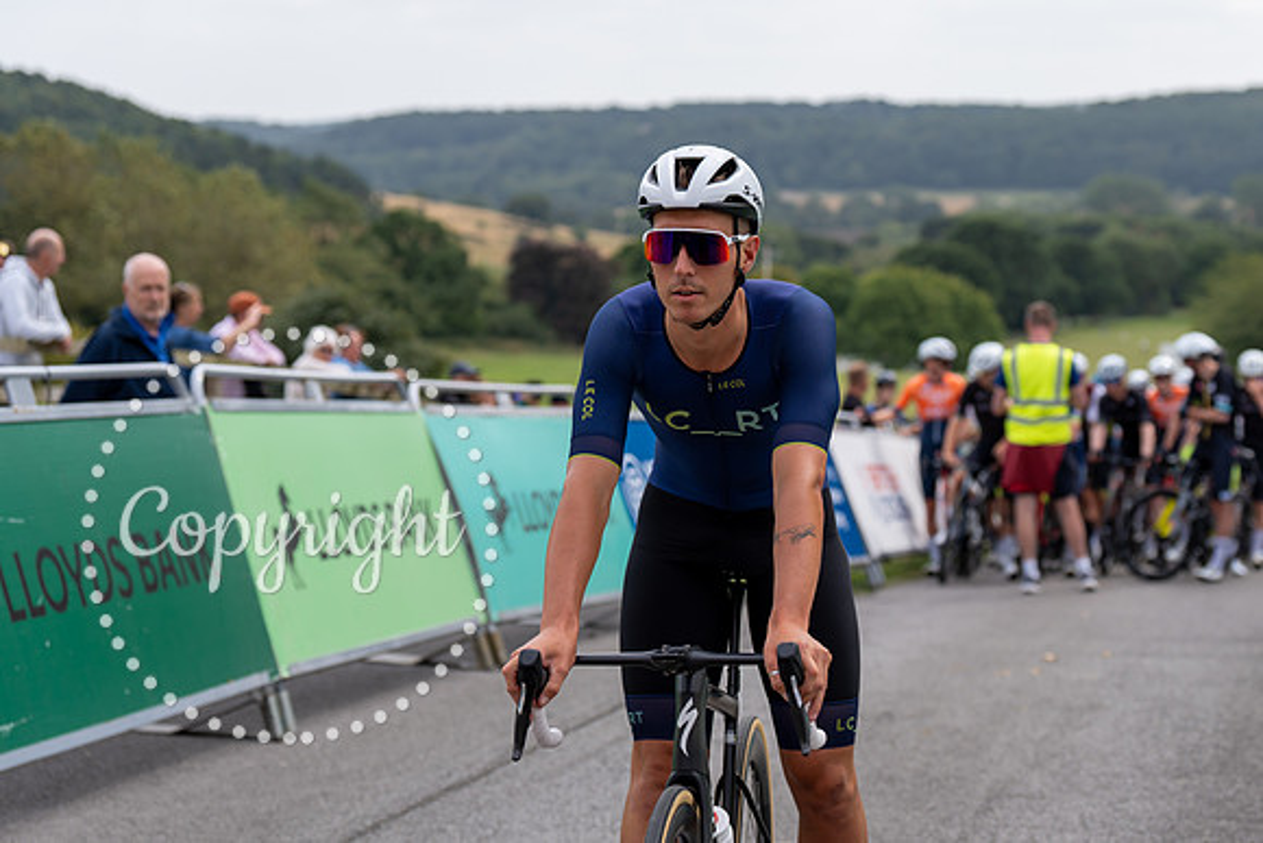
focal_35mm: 88
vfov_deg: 15.6
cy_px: 315
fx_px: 3076
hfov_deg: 23.1
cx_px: 791
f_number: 3.5
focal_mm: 70
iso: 100
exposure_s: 1/800
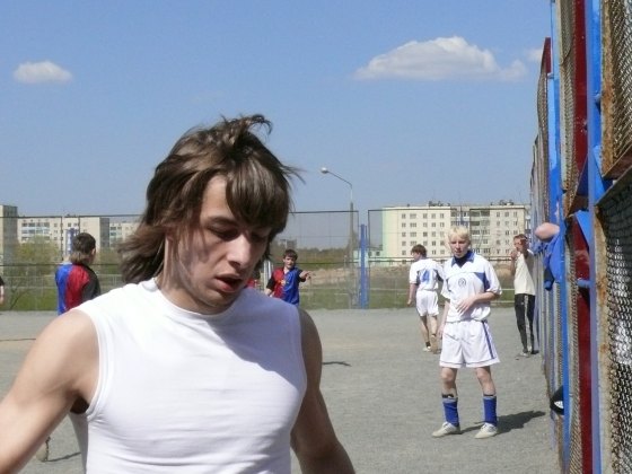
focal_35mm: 69
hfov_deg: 28.2
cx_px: 316
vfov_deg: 21.3
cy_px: 237
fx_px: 1260
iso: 400
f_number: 11
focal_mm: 11
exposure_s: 1/800
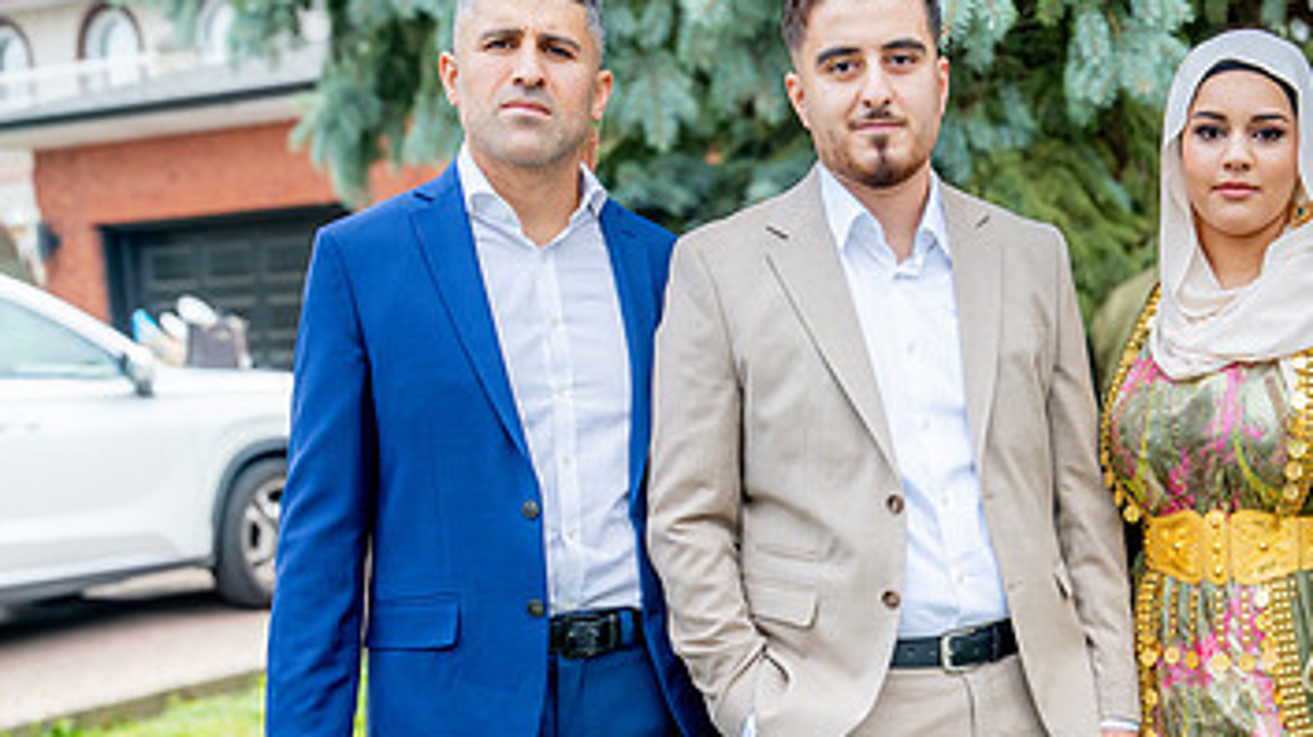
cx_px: 1049
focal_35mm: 56
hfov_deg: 36.0
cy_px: 676
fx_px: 1948
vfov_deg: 20.9
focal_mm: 28
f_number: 7.1
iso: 320
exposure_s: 1/200
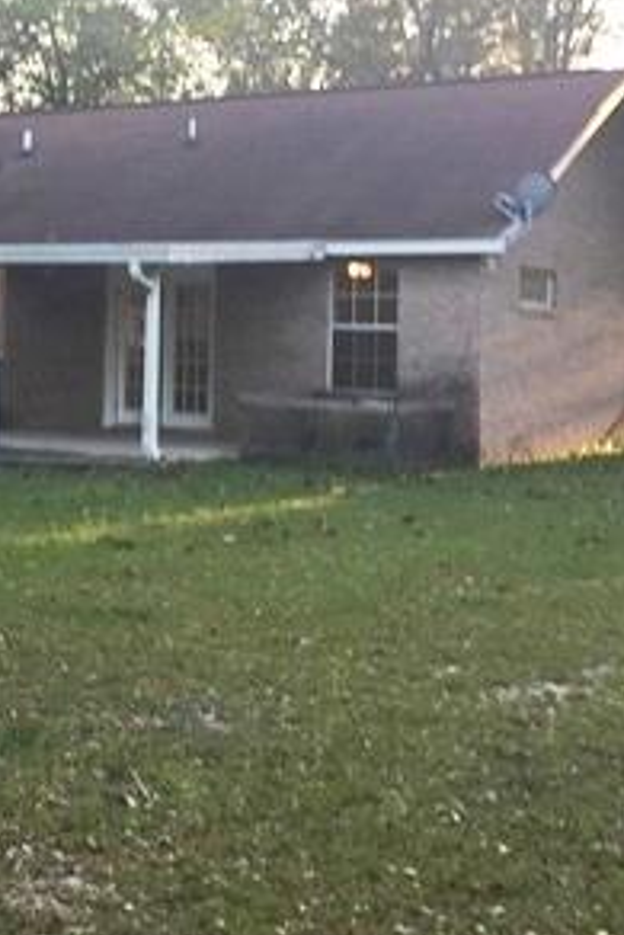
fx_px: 1714
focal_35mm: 66
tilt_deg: +3.3
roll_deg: -2.1
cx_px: -32
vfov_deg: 30.3
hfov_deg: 19.9
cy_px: 320
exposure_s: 1/120
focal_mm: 4.15
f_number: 2.2
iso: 32
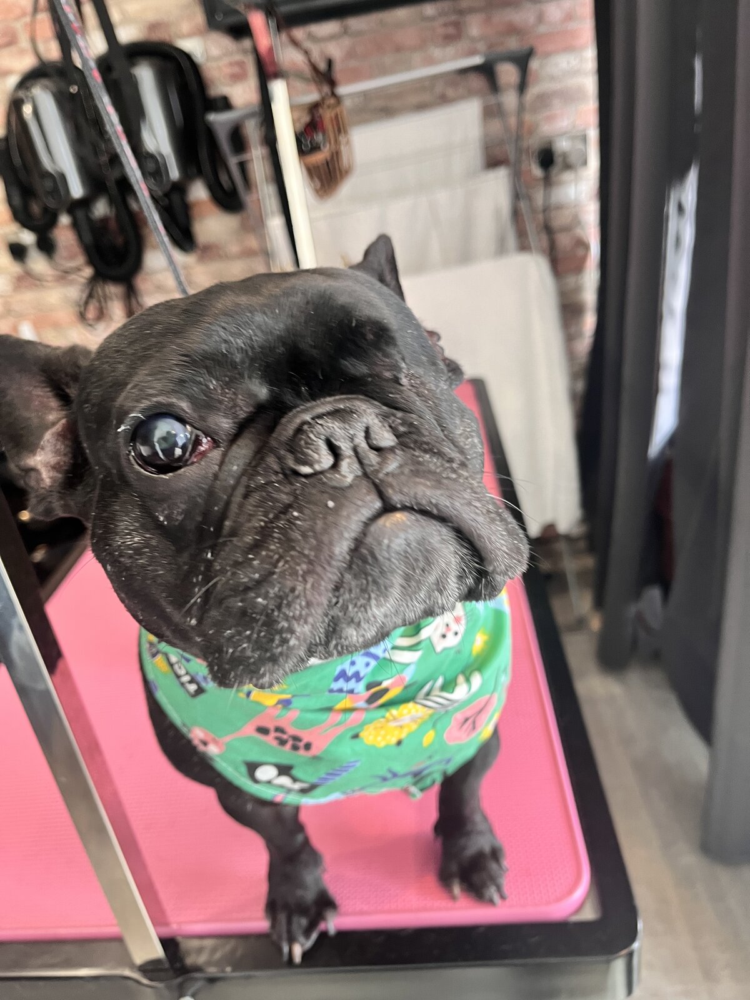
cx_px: 375
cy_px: 500
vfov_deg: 67.3
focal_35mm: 26
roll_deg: +10.6
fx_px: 751
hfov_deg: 53.1
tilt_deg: -25.2
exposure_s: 1/50
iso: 125
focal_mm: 5.1
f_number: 1.6
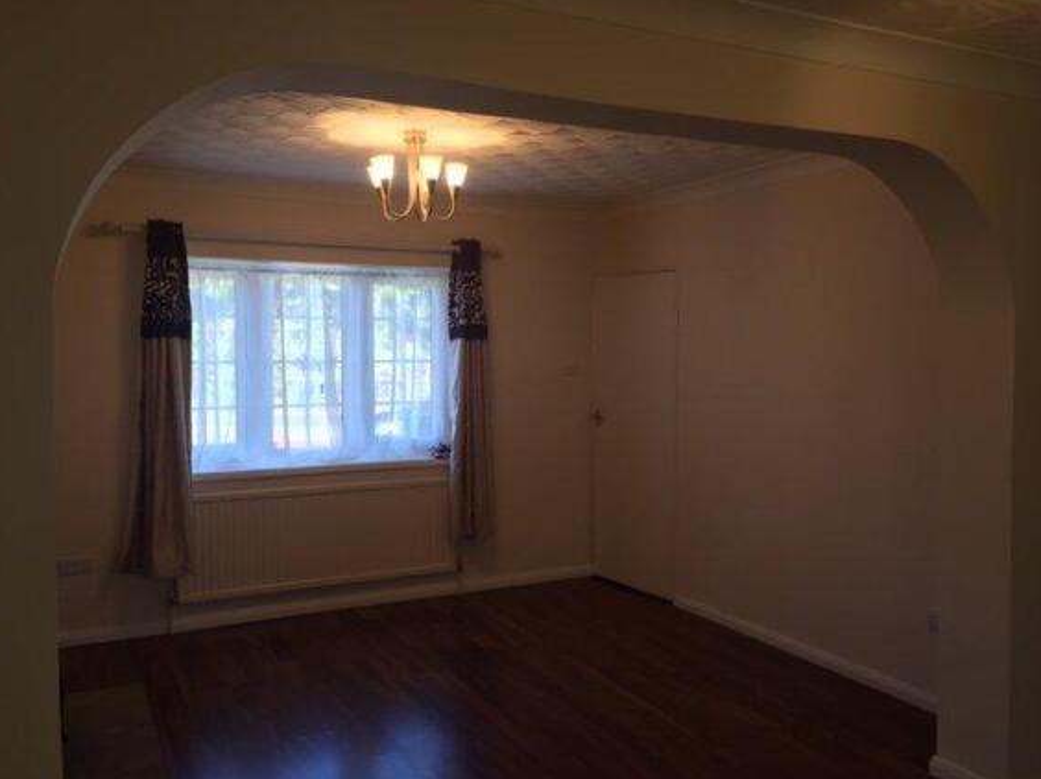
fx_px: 901
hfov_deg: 60.0
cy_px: 389
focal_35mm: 30
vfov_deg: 46.7
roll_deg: -0.6
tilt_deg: -2.4
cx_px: 520
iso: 32
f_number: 2.2
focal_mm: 4.15
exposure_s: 1/50
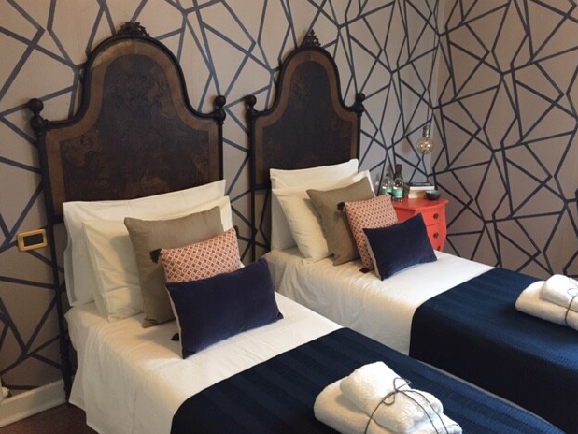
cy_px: 210
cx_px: 297
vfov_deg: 46.8
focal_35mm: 30
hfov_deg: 60.0
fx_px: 501
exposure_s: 1/33
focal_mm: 4.15
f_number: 2.2
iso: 200
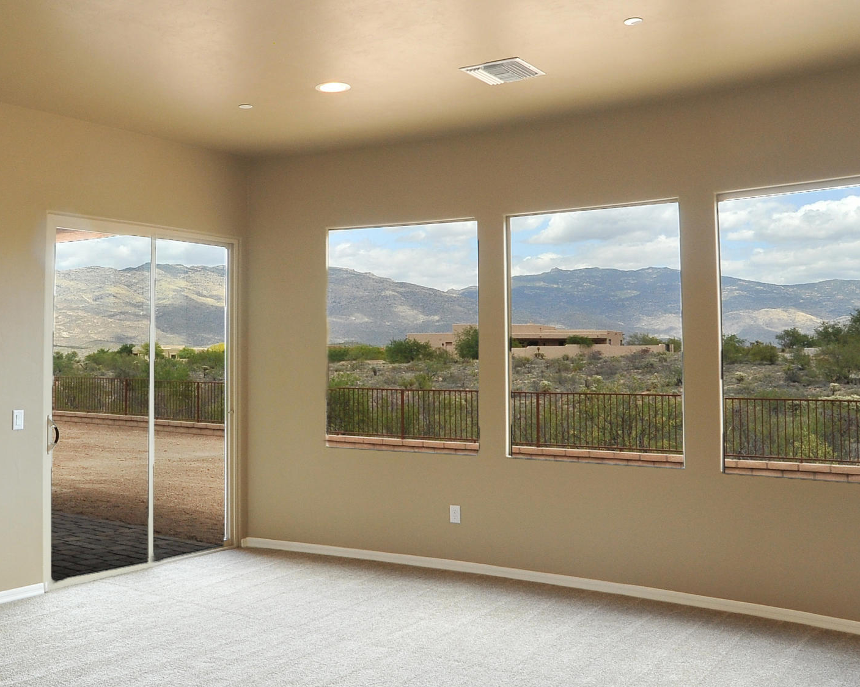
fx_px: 916
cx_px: 293
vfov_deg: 41.0
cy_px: 287
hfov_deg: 49.5
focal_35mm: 36
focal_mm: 18
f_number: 11
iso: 1000
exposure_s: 1/30
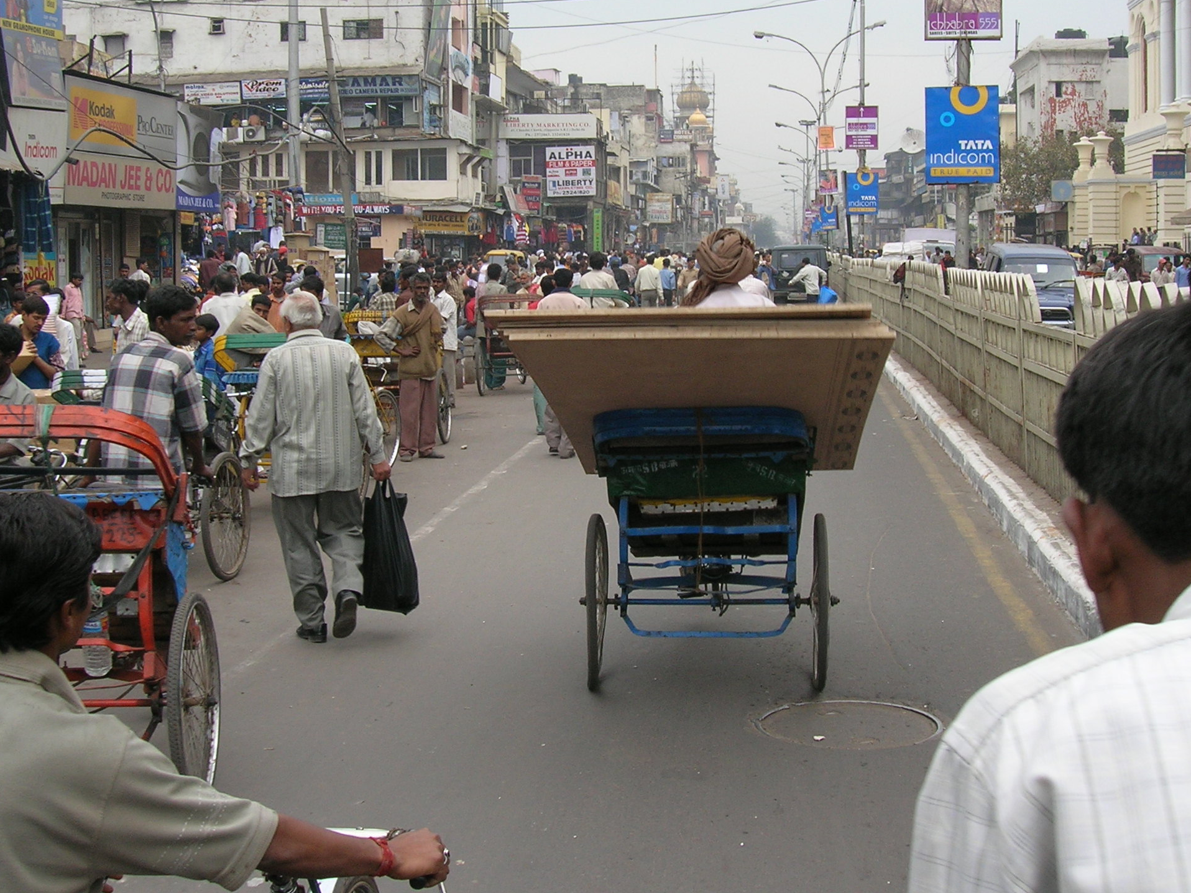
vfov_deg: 31.4
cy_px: 349
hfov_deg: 41.2
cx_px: 610
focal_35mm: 46
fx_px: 1583
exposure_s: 1/120
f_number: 4.9
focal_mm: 5.7
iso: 50
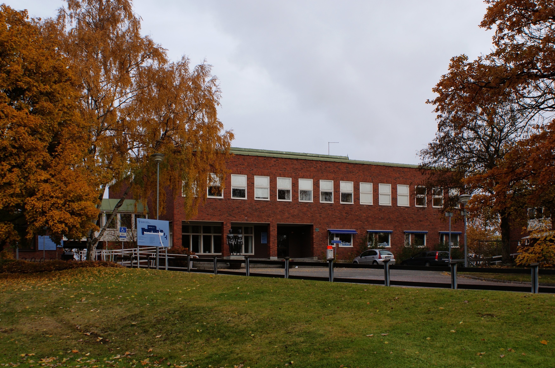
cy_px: 182
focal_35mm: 43
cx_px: 277
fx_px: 662
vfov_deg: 31.1
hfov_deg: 45.5
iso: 100
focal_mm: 26
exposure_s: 1/100
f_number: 9
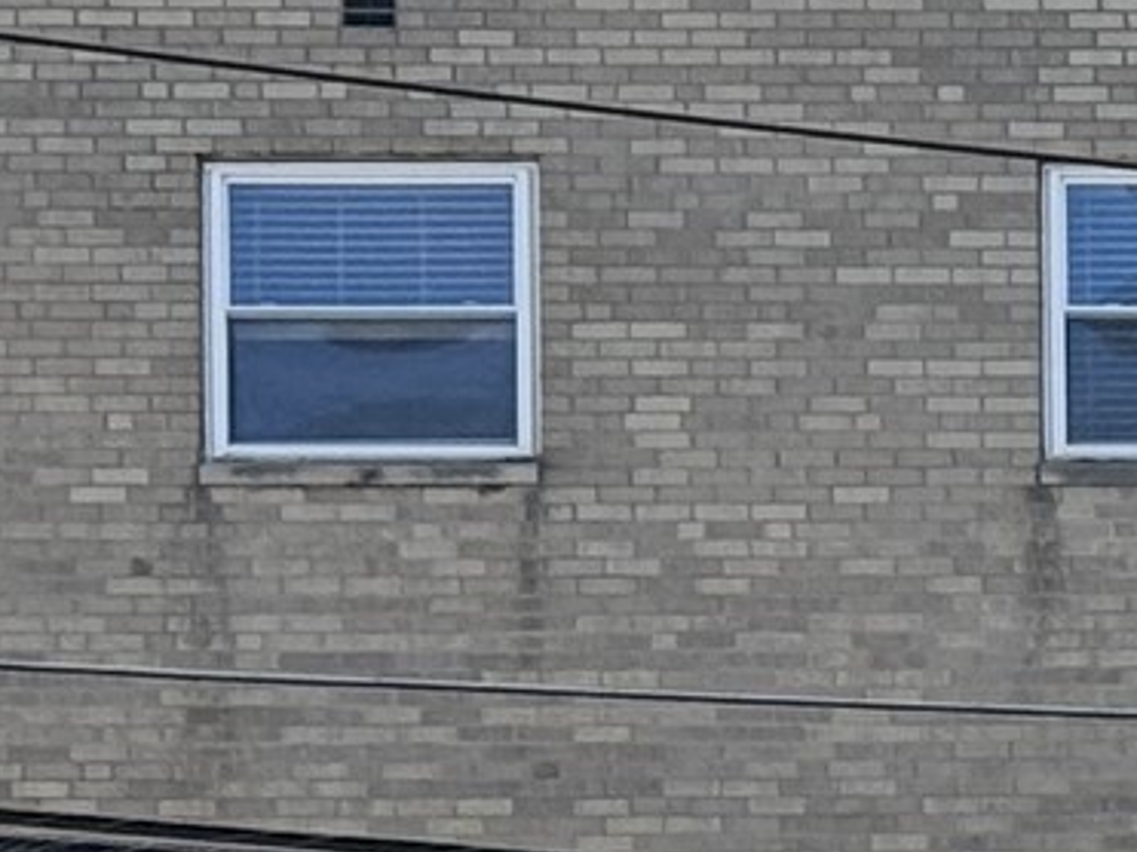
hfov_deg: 7.1
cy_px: 1502
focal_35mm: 265
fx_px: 8701
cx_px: 2516
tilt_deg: +4.9
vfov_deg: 5.5
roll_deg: +0.2
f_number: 1.78
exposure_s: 1/1838
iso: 80
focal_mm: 6.76
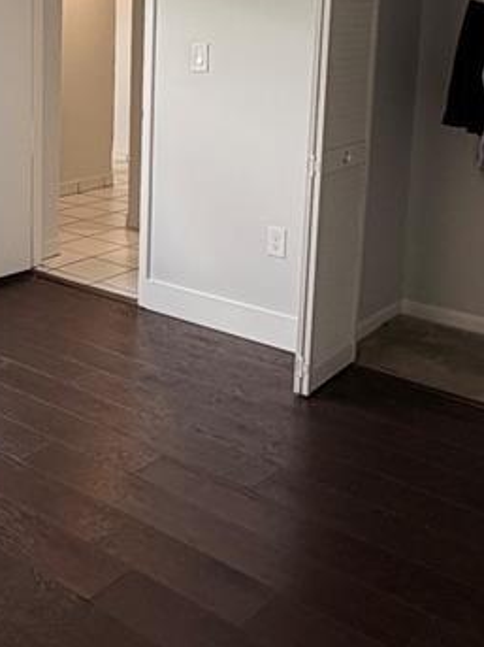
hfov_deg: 28.4
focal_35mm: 49
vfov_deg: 37.8
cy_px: 151
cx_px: 38
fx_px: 914
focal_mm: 2.22
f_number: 2.2
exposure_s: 1/120
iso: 64
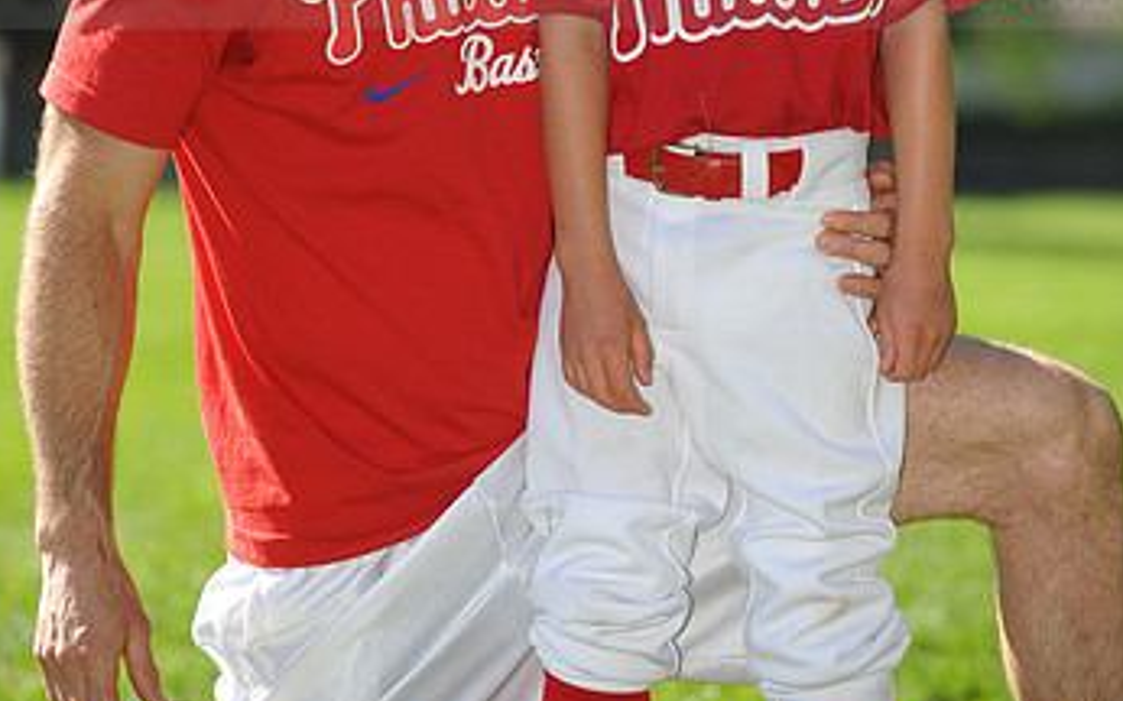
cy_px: -75
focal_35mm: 205
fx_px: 6272
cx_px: 516
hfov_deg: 10.2
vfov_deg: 6.4
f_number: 4
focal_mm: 120
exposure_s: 1/1000
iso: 200
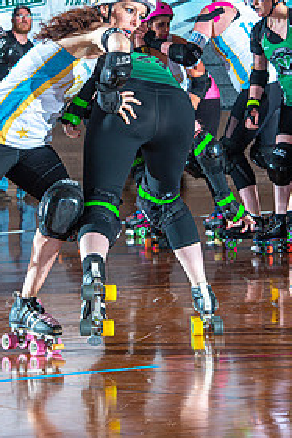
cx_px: 100
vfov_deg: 10.5
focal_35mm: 196
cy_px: 136
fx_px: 2382
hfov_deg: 7.0
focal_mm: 122
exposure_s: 1/160
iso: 640
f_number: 9
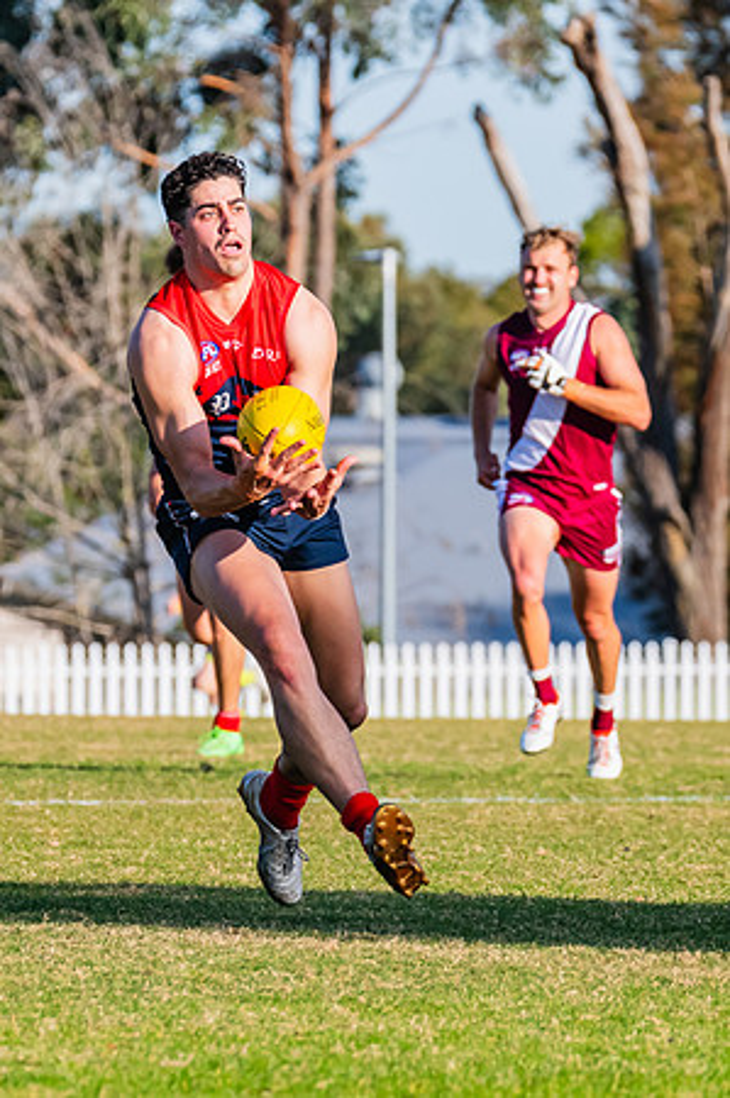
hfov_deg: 2.2
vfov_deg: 3.3
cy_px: 572
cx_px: 302
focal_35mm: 616
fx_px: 18793
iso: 800
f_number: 10
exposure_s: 1/1250
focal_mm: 290
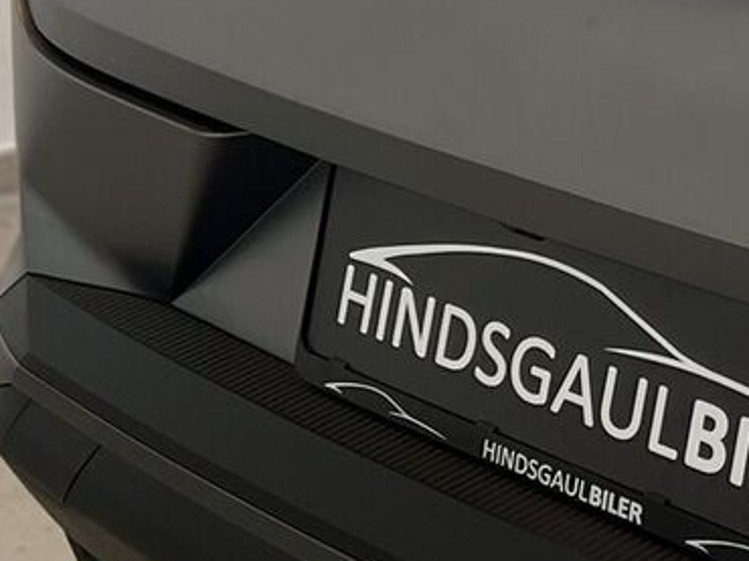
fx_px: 2595
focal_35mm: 120
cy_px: 6
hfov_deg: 14.9
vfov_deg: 12.2
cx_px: 1226
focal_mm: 5.7
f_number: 1.5
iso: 40
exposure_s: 1/206
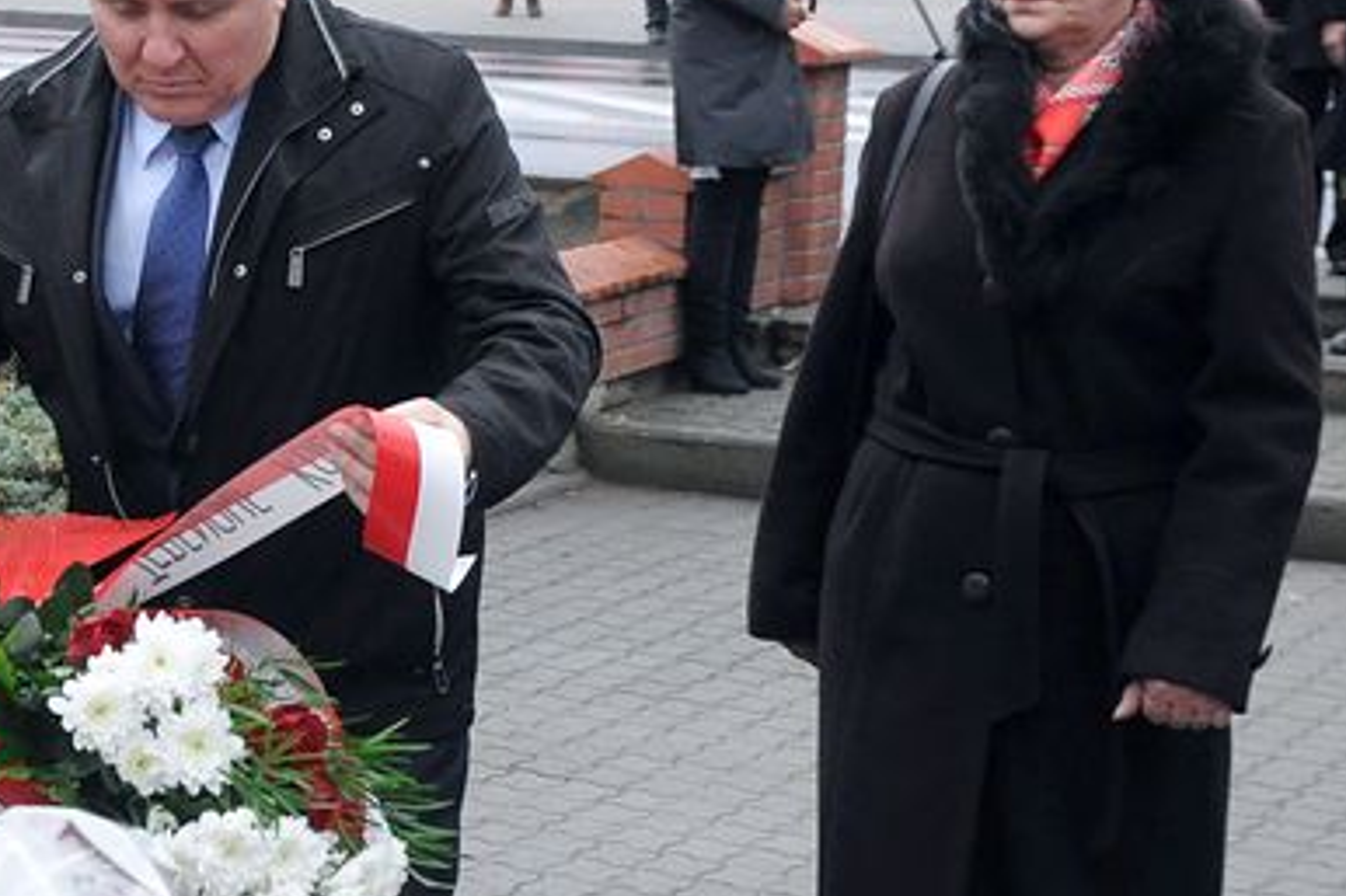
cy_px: 542
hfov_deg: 20.3
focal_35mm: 99
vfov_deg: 13.8
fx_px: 3700
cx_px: 206
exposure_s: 1/250
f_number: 8
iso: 1600
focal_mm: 30
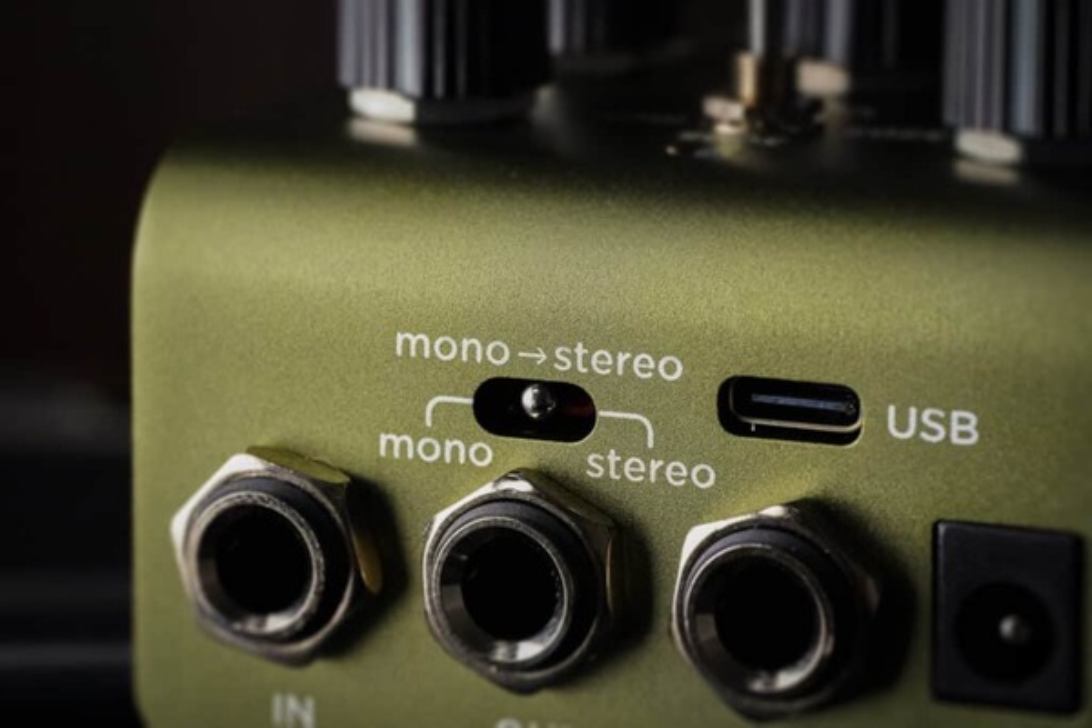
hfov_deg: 19.5
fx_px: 3185
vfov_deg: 13.0
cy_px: 364
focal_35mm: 105
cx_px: 546
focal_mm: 105
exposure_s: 1/125
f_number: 11
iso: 8000
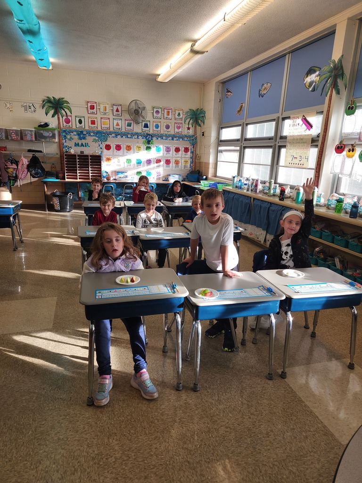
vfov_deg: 73.9
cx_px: 181
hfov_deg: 58.9
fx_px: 321
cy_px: 242
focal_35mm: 23
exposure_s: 1/180
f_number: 1.8
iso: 80
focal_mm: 6.4
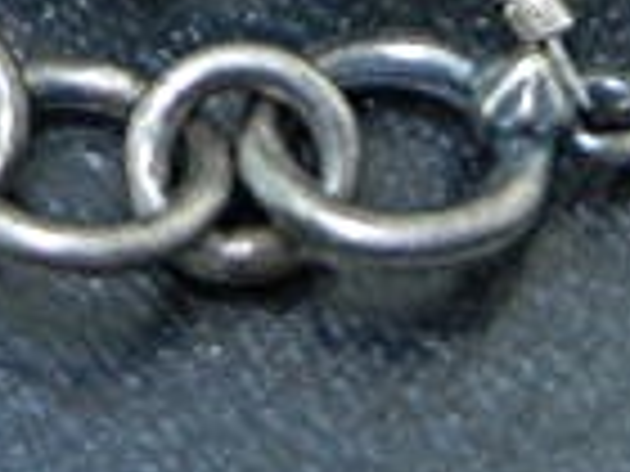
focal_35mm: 178
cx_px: 194
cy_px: -521
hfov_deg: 11.1
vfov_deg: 7.9
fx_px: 3240
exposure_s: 1/30
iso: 211
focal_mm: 7.1
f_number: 3.7
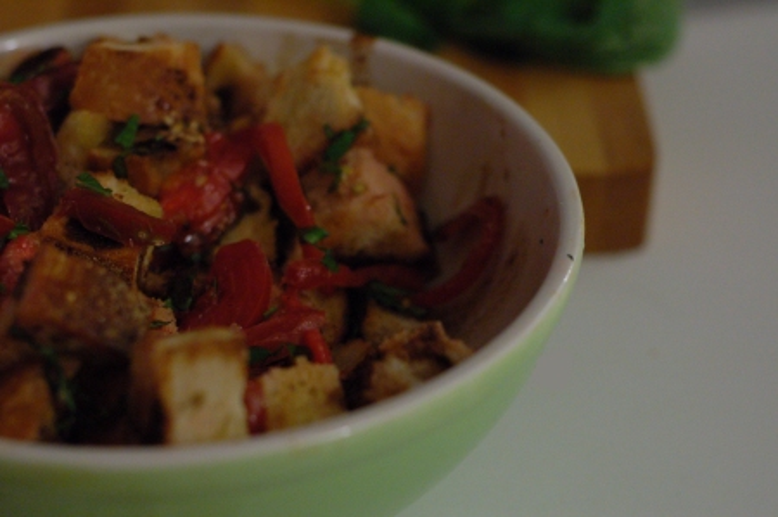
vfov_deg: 18.1
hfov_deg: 27.0
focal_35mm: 75
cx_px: 389
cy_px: 258
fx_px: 1619
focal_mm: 50
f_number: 2.8
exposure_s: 1/40
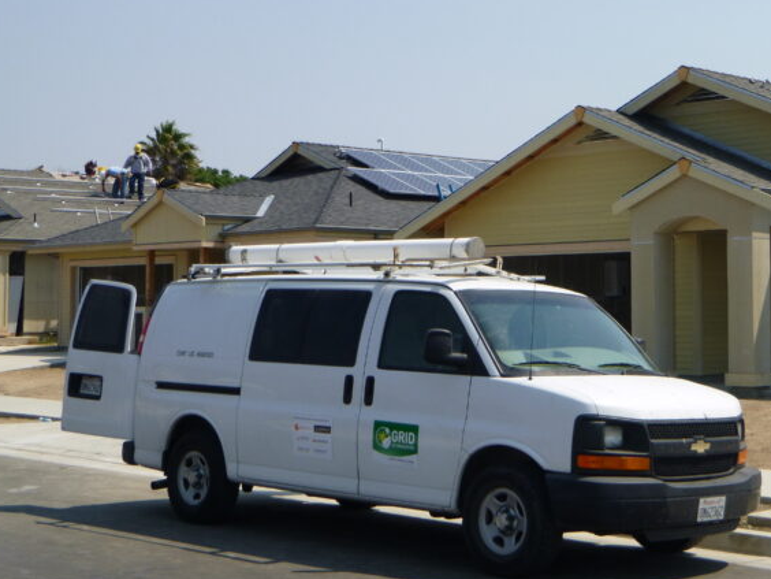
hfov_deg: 30.1
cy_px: 201
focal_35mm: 64
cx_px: 507
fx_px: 1425
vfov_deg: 22.8
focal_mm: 8.4
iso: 100
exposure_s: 1/500
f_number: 4.8
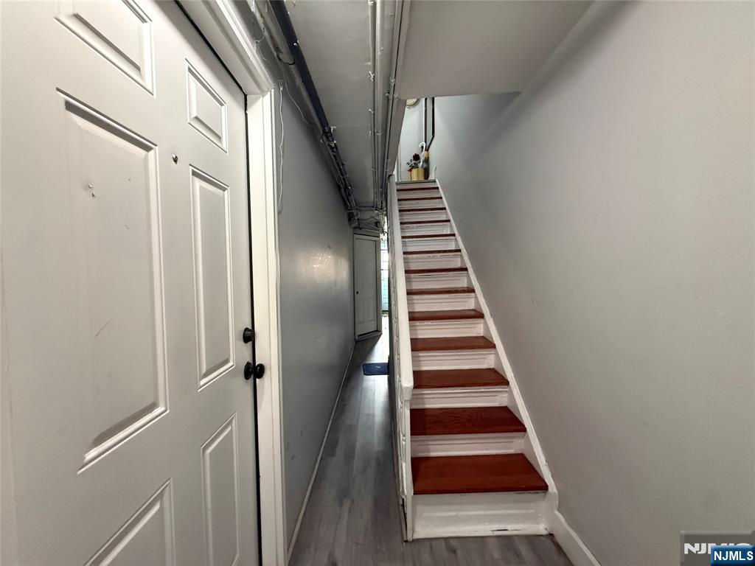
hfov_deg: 102.1
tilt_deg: -1.4
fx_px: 305
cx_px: 378
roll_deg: +0.3
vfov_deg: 85.7
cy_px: 283
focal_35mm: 14
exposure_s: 1/60
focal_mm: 2.22
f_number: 2.2
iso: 800
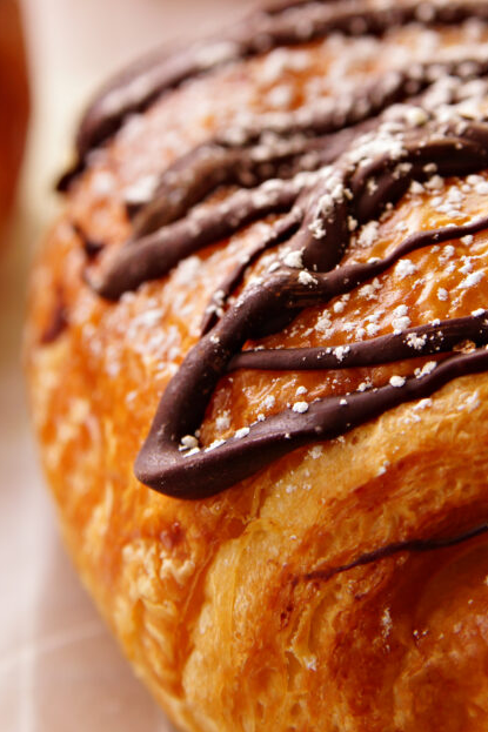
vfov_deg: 13.8
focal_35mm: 148
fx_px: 3011
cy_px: 179
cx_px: 258
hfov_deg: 9.3
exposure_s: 1/5
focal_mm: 60
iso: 200
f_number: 4.5
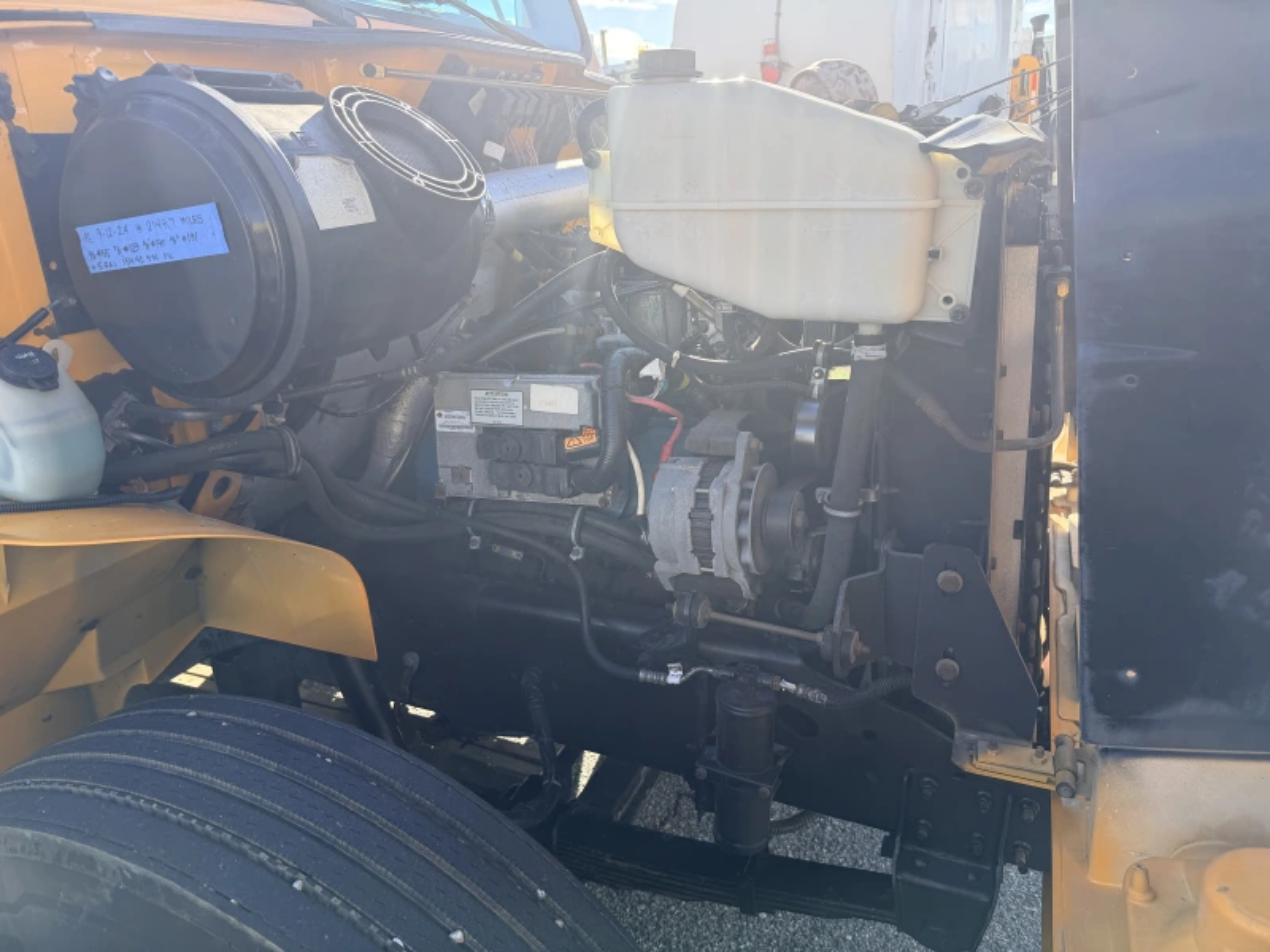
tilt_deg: -18.8
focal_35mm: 24
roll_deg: +3.1
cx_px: 635
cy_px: 476
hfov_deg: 71.6
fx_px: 881
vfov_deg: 56.8
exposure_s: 1/1075
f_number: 1.78
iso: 80
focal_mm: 6.76
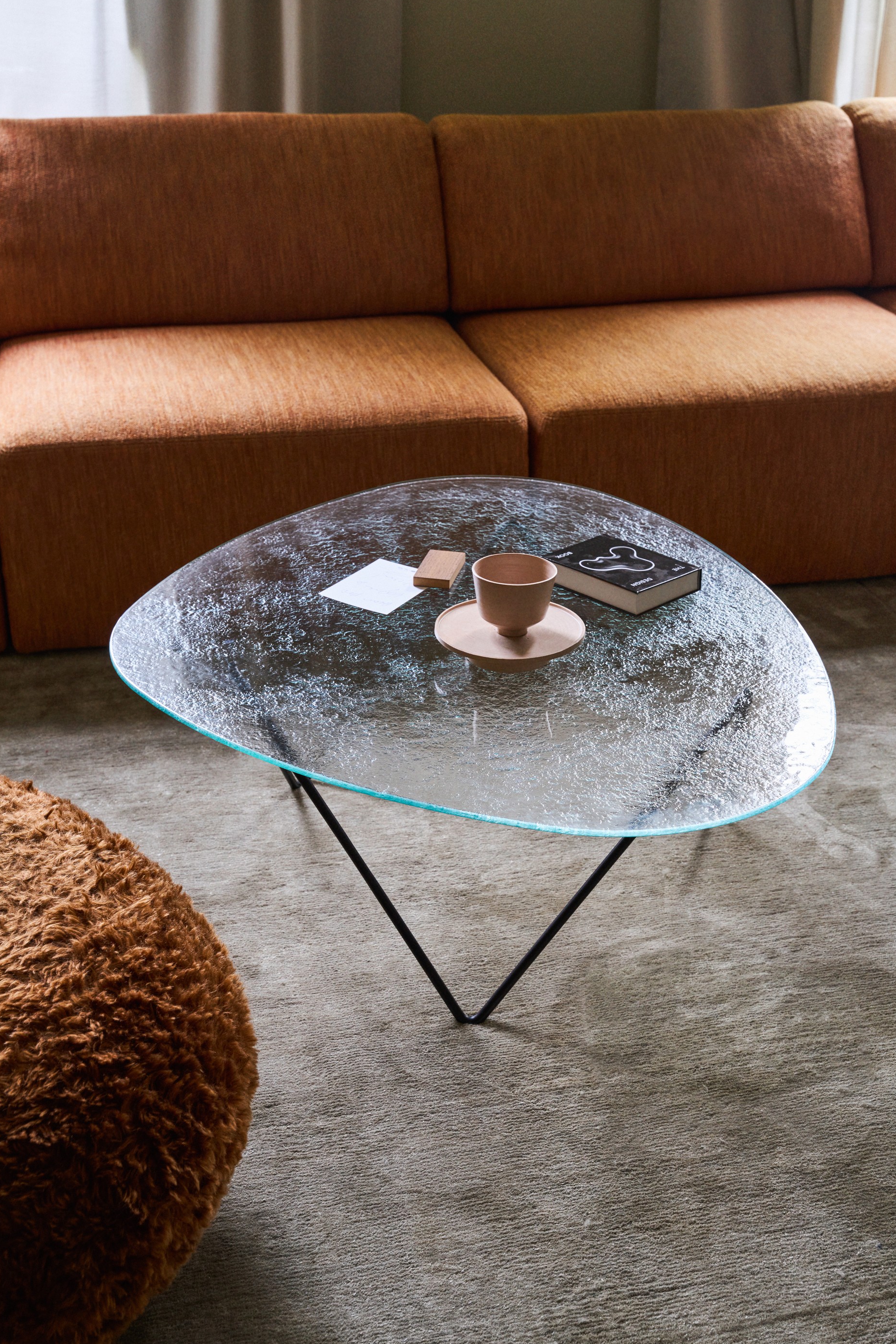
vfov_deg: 46.2
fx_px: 1575
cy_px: 660
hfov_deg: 31.8
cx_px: 449
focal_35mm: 42
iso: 640
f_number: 7.1
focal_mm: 41.2
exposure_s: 1/10
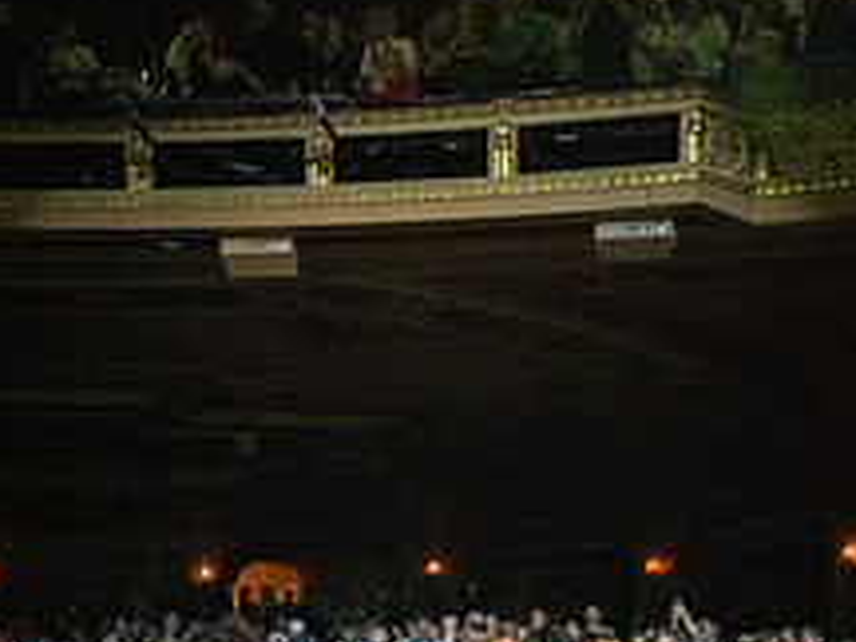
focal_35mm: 48
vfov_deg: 26.4
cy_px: 801
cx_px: 511
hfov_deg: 39.5
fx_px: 1187
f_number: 2.8
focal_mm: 24
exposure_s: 1/500
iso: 12800
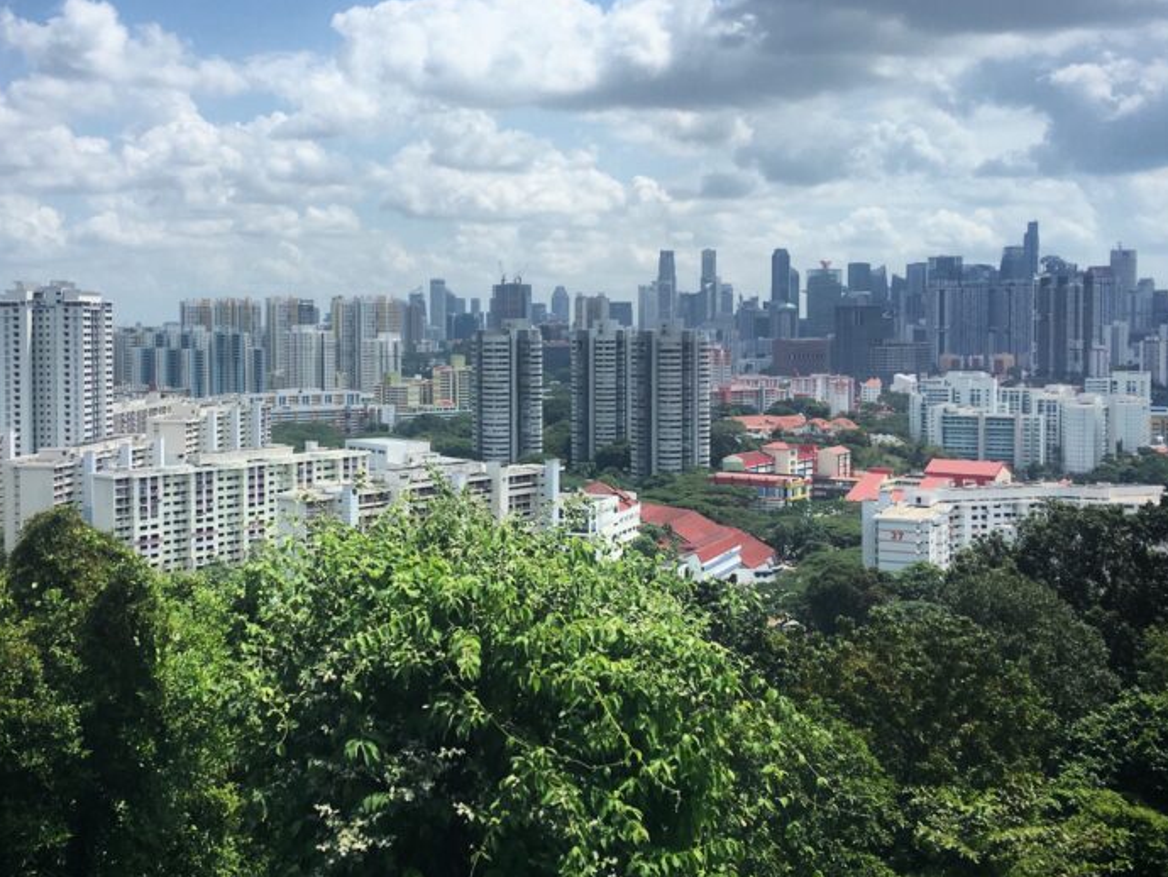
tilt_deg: -2.8
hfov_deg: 43.6
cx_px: 460
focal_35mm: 43
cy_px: 365
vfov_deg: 33.5
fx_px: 1451
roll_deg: +0.8
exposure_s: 1/2747
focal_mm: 4.15
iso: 25
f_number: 2.2
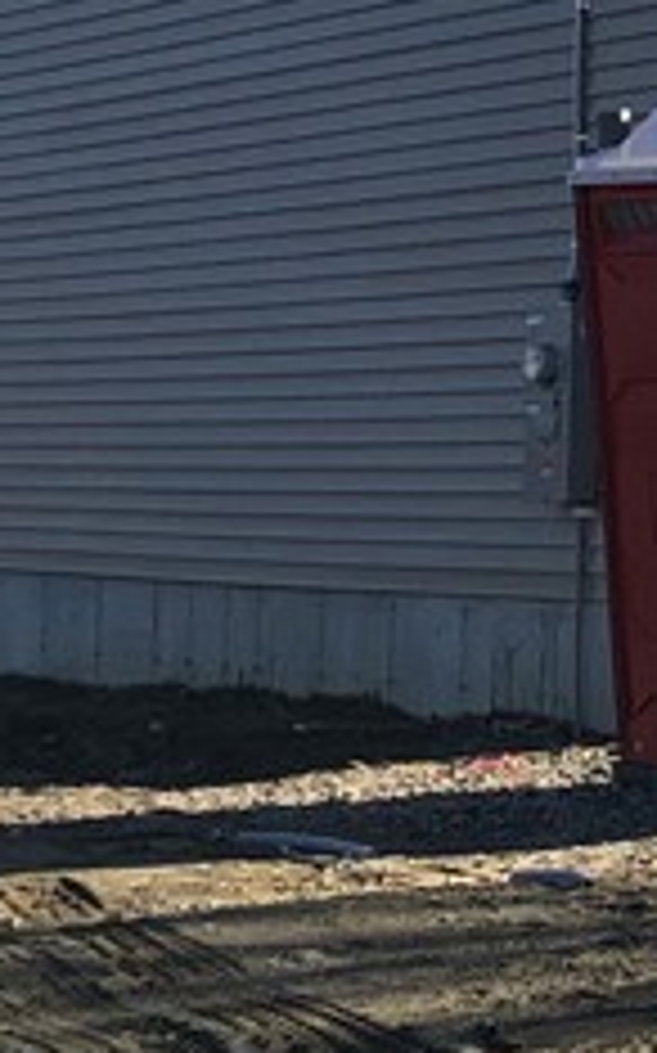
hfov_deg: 9.4
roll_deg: -0.7
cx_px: 1296
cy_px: 328
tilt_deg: +2.7
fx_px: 3729
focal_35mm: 130
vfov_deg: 16.0
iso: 20
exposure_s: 1/1333
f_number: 1.8
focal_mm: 3.99
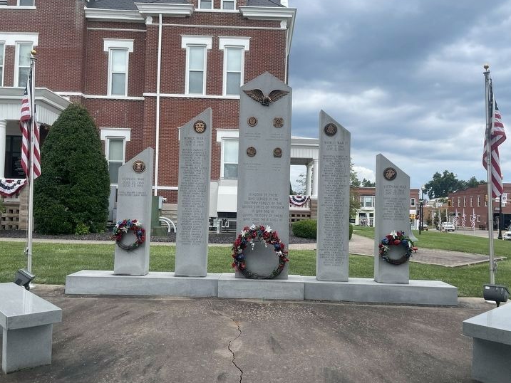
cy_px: 193
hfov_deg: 61.7
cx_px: 258
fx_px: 428
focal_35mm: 29
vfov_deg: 48.2
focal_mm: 4.2
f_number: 1.6
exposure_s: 1/917
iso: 32
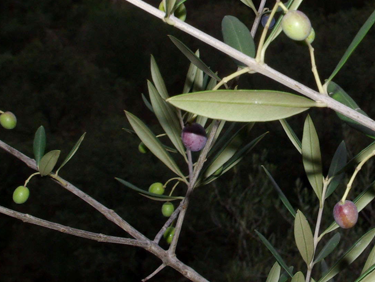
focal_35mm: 134
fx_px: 1455
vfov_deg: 11.0
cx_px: 319
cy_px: 31
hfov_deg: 14.6
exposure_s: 1/90
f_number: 16
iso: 200
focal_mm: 26.25
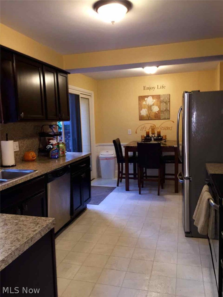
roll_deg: +1.5
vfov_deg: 61.7
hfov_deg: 48.2
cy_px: 148
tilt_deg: -5.3
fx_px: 249
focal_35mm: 29
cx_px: 112
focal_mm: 4.15
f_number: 2.2
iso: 160
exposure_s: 1/30
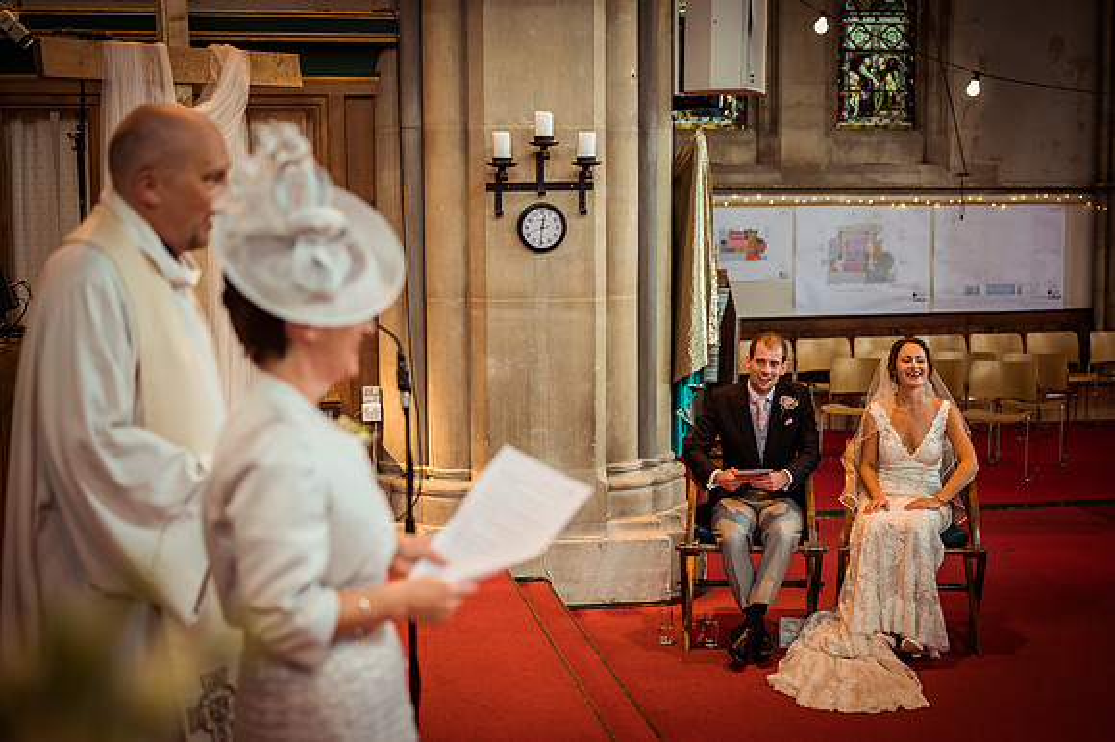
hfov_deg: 39.6
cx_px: 558
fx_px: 1548
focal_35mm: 50
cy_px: 371
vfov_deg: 27.0
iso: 320
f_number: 2.2
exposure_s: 1/125
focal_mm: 50
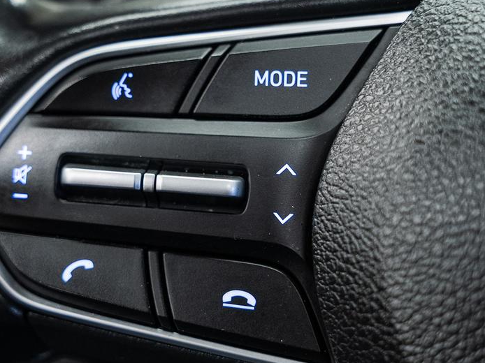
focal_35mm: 80
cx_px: 212
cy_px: 158
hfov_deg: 24.4
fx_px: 1120
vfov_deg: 18.4
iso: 1000
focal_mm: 40.1
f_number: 3.5
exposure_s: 1/40
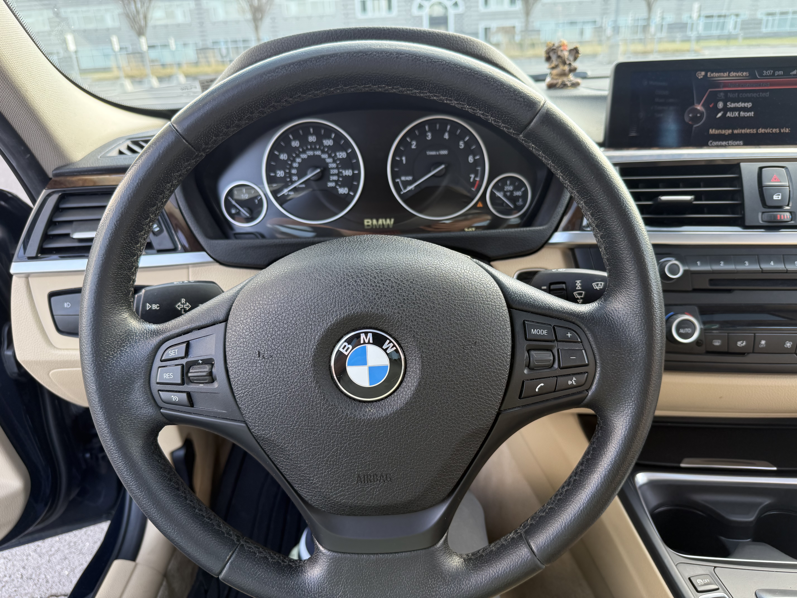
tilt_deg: -22.7
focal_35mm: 24
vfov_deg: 56.8
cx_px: 398
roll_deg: +3.1
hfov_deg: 71.6
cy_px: 299
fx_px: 553
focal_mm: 6.76
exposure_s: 1/240
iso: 125
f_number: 1.78
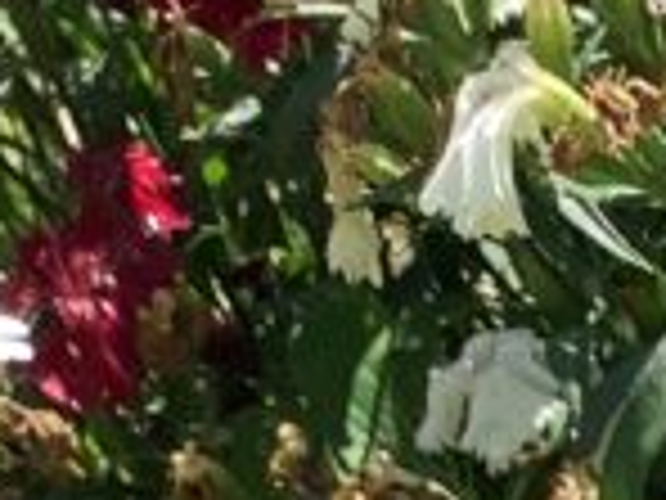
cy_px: 2054
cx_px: 1413
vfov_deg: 5.8
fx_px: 4137
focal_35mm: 215
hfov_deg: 8.6
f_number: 2.4
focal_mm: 3.3
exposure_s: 1/547
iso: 25
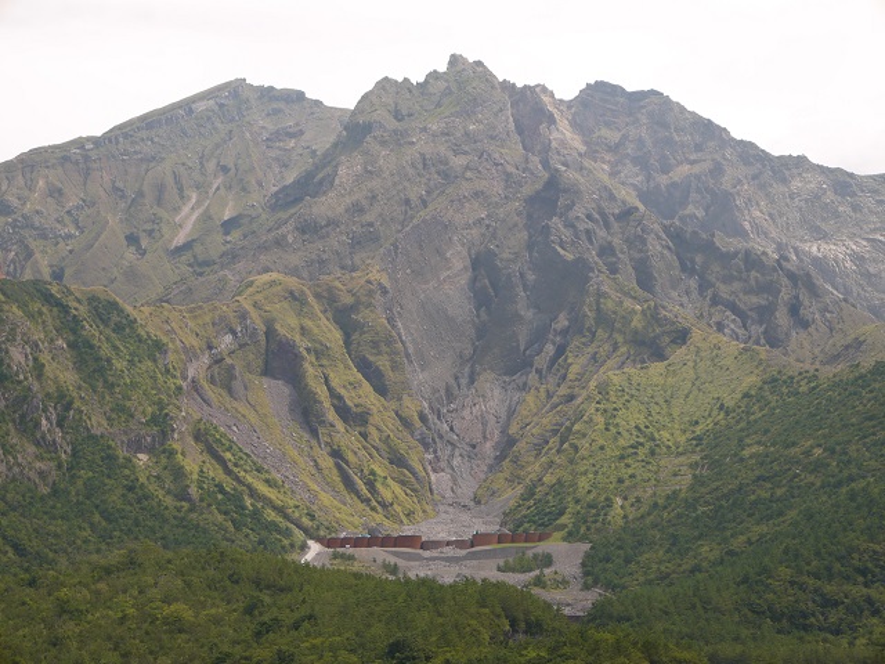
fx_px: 2148
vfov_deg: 17.6
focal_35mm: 84
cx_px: 442
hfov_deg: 23.3
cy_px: 332
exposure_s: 1/320
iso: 160
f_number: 8
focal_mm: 42
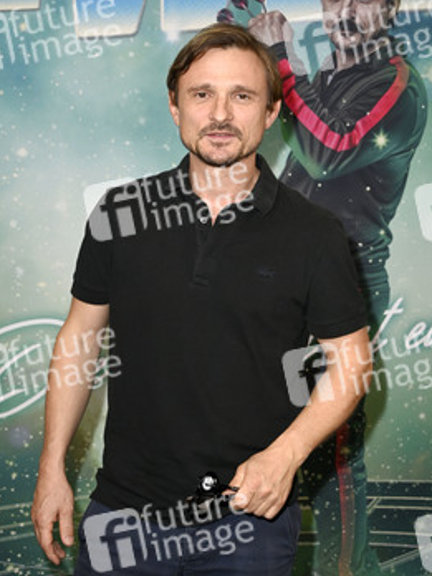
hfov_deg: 22.9
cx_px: 217
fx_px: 1065
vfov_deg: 30.3
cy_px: 285
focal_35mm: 64
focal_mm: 58
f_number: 5.6
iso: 500
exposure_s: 1/250
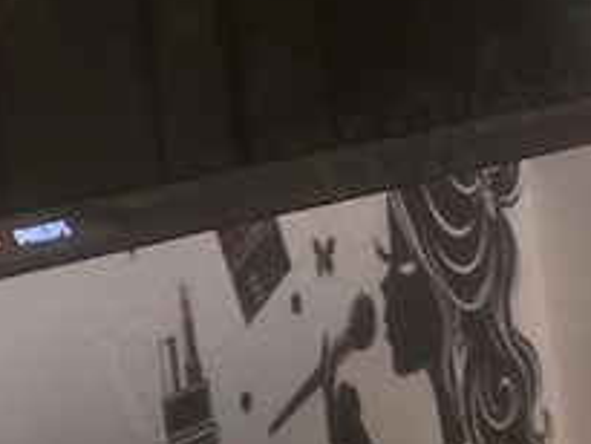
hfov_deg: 14.4
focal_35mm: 112
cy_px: -510
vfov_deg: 11.6
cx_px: -620
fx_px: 1913
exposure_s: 1/16.7
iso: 1250
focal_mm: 5.4
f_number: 1.8
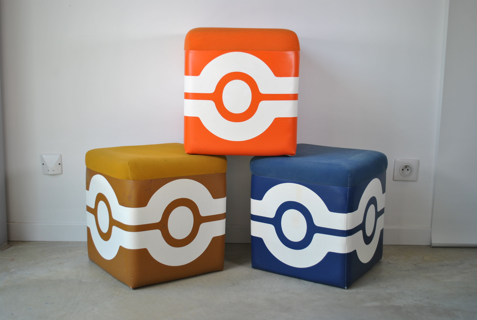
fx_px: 597
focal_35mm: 45
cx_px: 238
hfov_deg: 43.6
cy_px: 160
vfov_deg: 29.9
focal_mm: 30
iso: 100
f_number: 4.5
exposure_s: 1/100
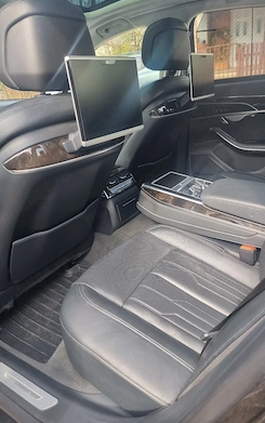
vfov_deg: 70.4
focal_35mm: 26
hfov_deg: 47.6
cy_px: 211
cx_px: 141
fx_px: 300
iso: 50
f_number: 1.8
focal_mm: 6.7
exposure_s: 1/100
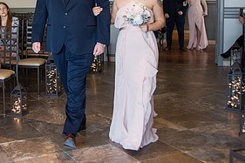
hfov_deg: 30.9
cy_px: 37
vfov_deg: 21.0
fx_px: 435
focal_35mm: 64
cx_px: 64
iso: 500
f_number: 2.8
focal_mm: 31
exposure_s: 1/200
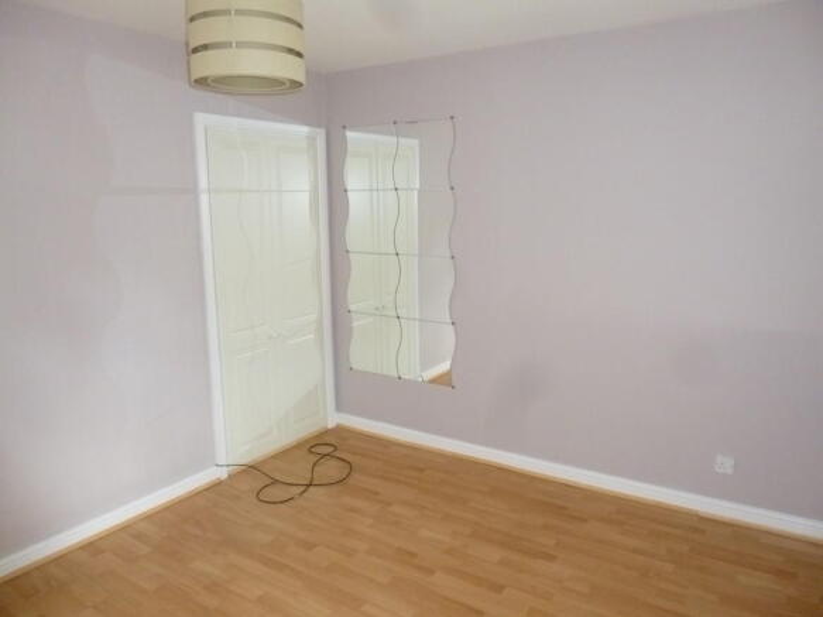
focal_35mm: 25
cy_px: 308
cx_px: 412
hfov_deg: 69.4
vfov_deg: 54.9
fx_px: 594
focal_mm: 4.5
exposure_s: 1/60
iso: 400
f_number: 3.1
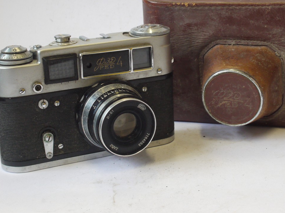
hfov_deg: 26.0
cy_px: 85
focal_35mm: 75
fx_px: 617
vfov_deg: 19.6
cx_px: 167
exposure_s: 1/60
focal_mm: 30
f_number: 9
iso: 800
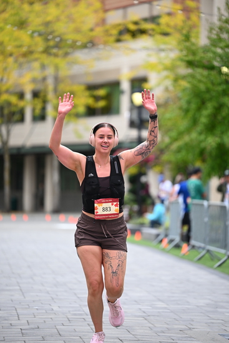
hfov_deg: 8.3
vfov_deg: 12.4
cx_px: 114
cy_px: 172
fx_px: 1573
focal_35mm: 165
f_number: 2.8
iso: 640
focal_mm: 165
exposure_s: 1/2000
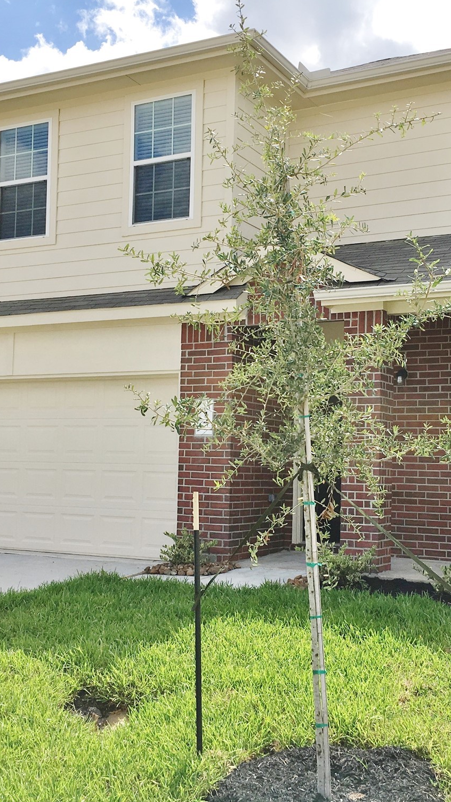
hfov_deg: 27.6
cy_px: 402
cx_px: 267
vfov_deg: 47.4
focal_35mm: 43
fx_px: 915
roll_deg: -1.5
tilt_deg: +5.1
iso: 25
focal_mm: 4.15
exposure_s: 1/1832
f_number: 2.2
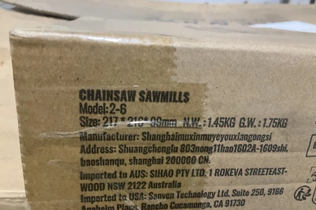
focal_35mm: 31
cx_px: 161
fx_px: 272
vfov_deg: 42.2
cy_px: 120
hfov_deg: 60.3
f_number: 1.8
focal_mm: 3
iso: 320
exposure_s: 1/30
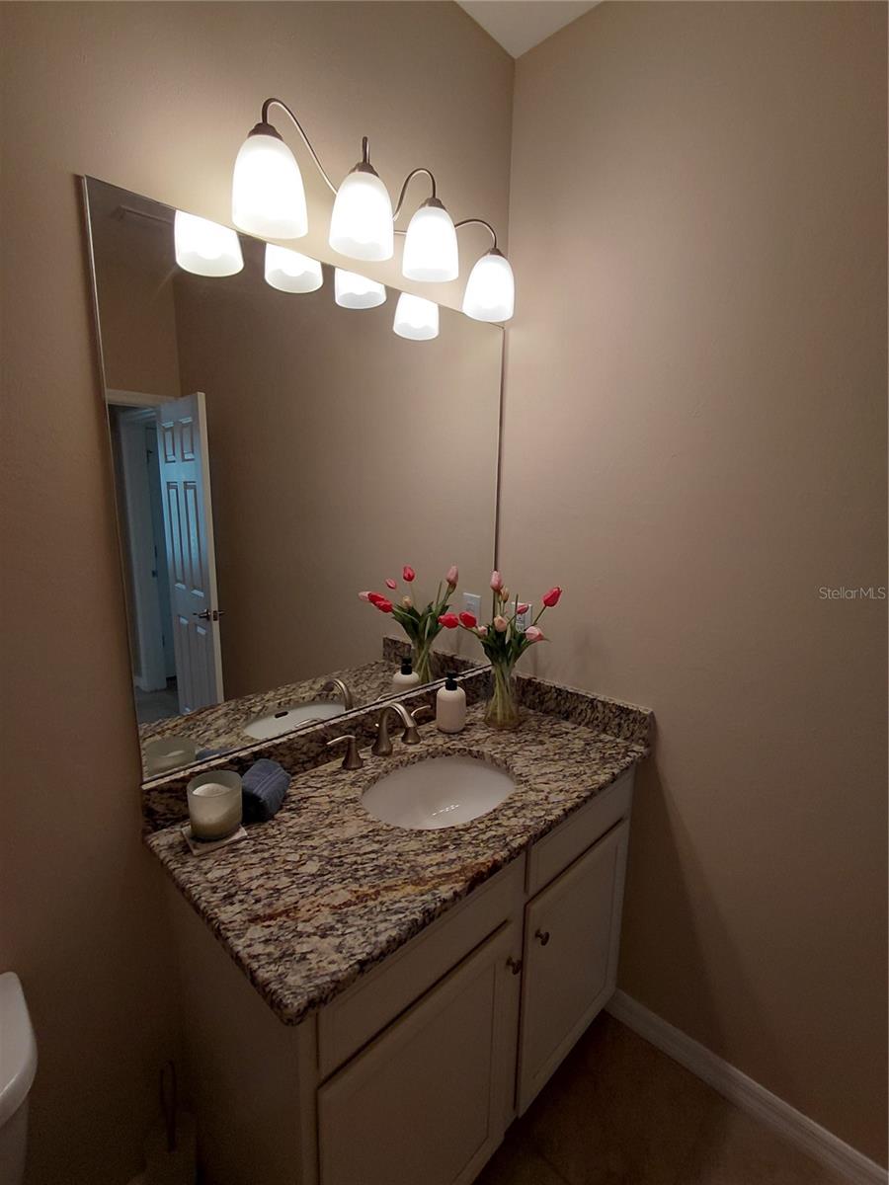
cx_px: 444
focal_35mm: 16
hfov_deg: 78.1
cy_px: 592
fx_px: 548
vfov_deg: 94.5
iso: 50
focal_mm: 1.64
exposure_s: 1/60
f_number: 2.2
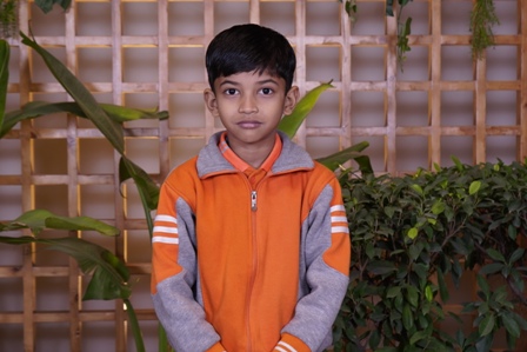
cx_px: 264
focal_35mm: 67
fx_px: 981
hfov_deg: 30.1
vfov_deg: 20.3
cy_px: 176
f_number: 4.5
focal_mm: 45
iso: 400
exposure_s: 1/125
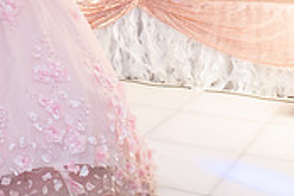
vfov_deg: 16.5
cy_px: -26
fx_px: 653
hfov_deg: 25.1
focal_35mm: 80
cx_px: 76
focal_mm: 24
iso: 1250
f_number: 4
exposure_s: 1/160
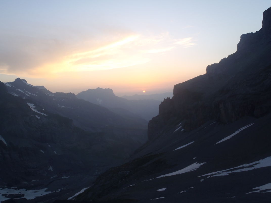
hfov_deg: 63.4
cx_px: 136
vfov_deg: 49.7
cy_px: 102
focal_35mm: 28
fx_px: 219
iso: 80
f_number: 3.5
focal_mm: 5
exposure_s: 1/80
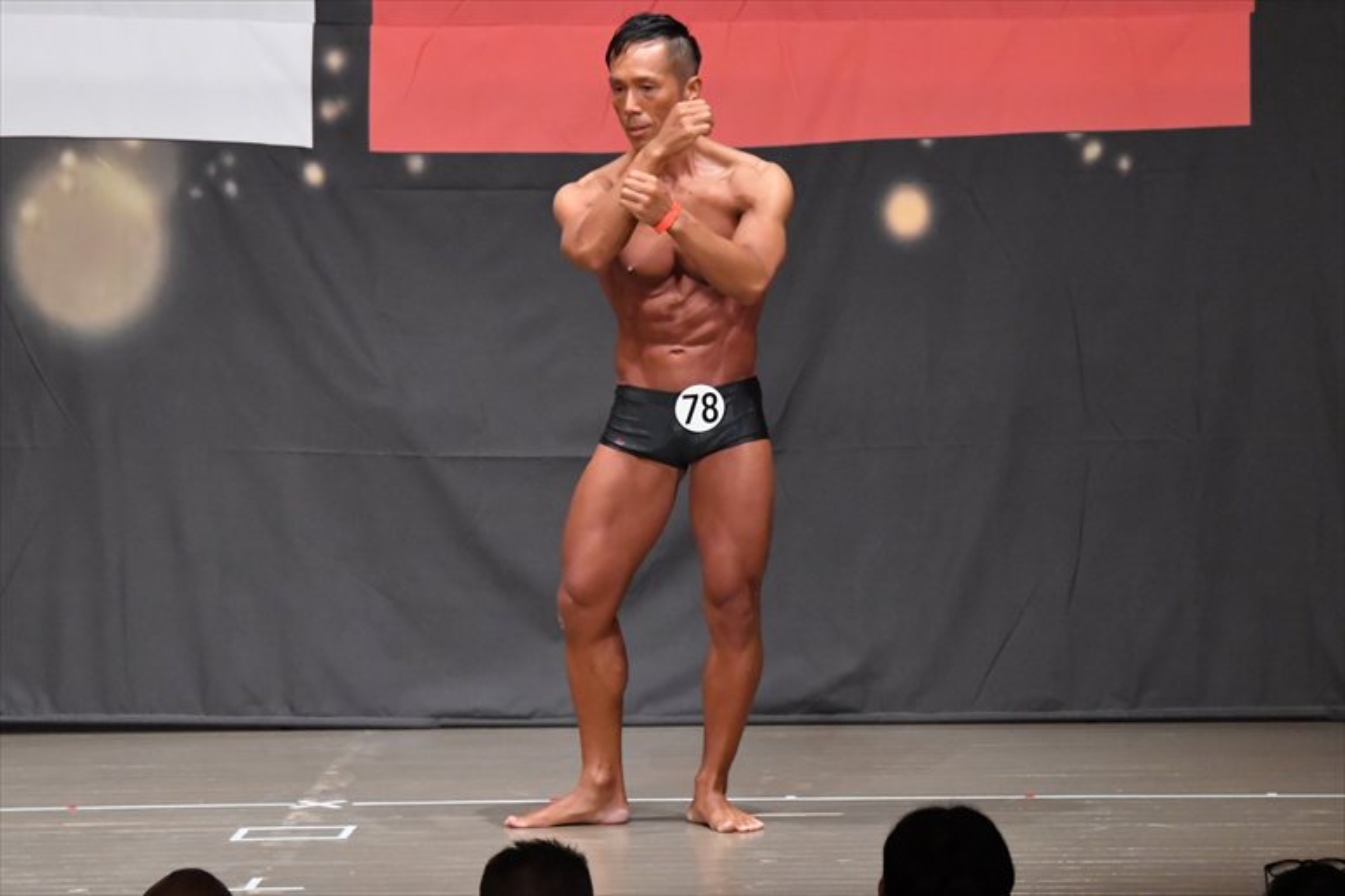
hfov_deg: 8.6
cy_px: 448
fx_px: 8962
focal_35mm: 240
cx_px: 672
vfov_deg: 5.7
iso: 8000
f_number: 5.6
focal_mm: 160
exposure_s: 1/400
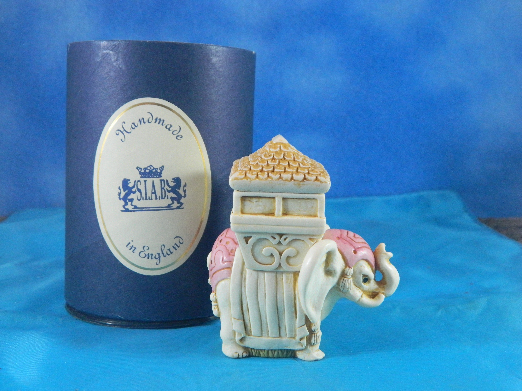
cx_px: 261
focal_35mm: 47
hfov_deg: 40.4
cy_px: 196
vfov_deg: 30.9
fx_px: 709
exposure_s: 1/50
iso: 400
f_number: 3.6
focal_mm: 8.4
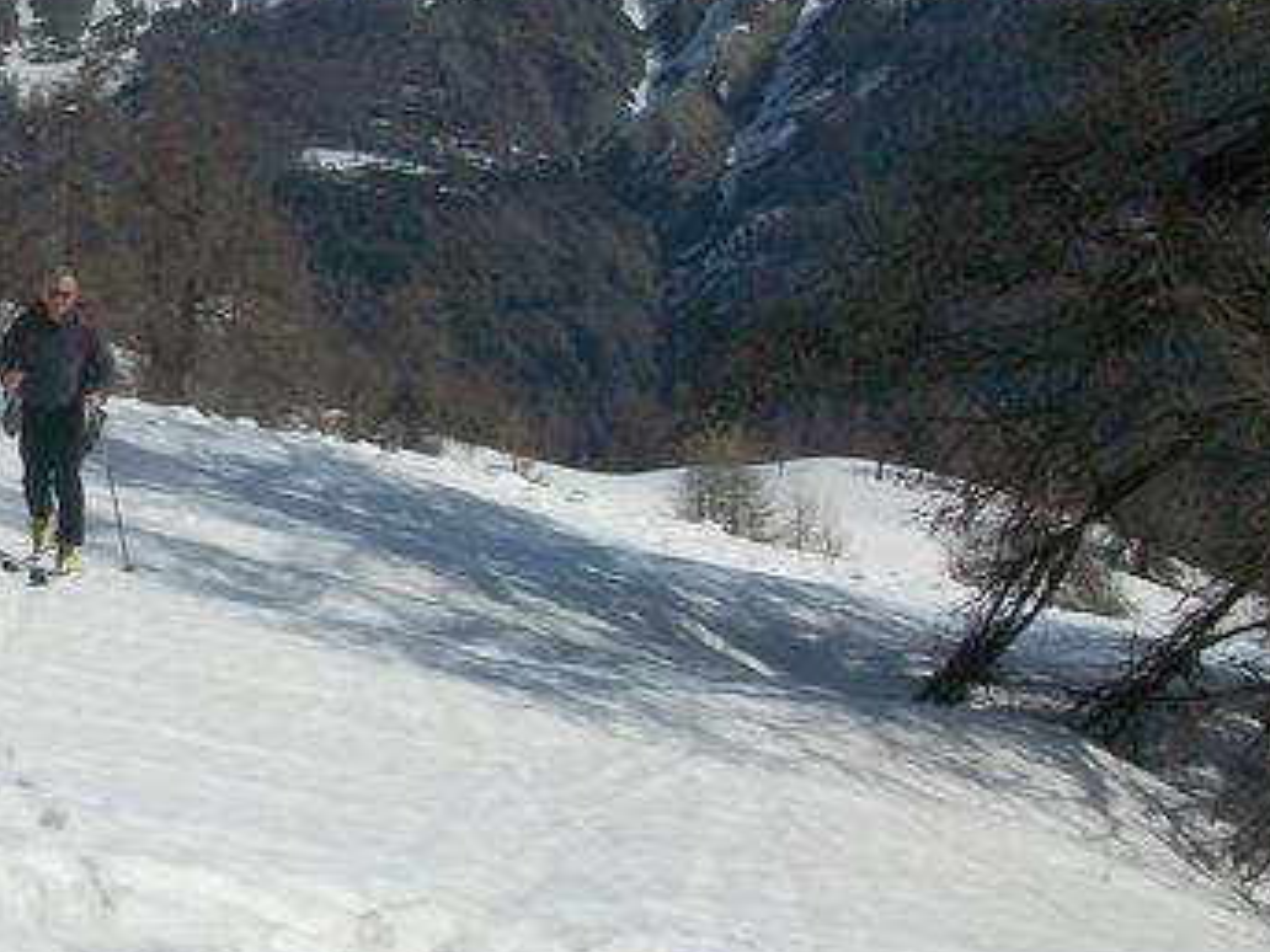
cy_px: 225
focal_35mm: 79
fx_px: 2898
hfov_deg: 23.9
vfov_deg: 18.5
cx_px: 81
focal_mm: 5.7
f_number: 5.5
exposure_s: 1/1250
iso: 80
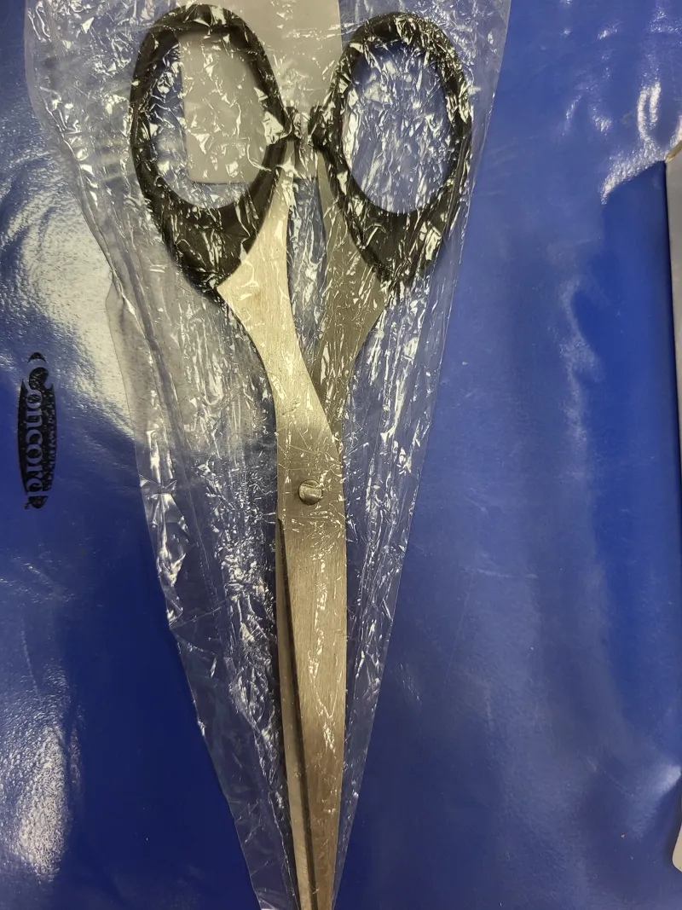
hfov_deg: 53.1
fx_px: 683
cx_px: 341
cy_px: 455
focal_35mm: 26
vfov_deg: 67.3
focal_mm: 5.4
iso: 125
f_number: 1.8
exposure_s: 1/100
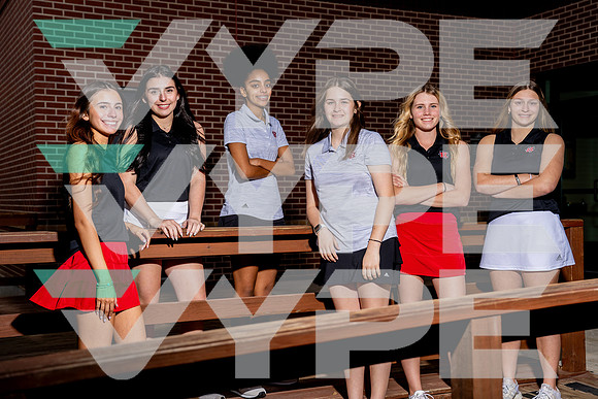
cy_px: 200
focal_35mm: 49
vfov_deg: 27.5
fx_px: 814
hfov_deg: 40.3
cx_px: 299
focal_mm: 49
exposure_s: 1/250
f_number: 4
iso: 100
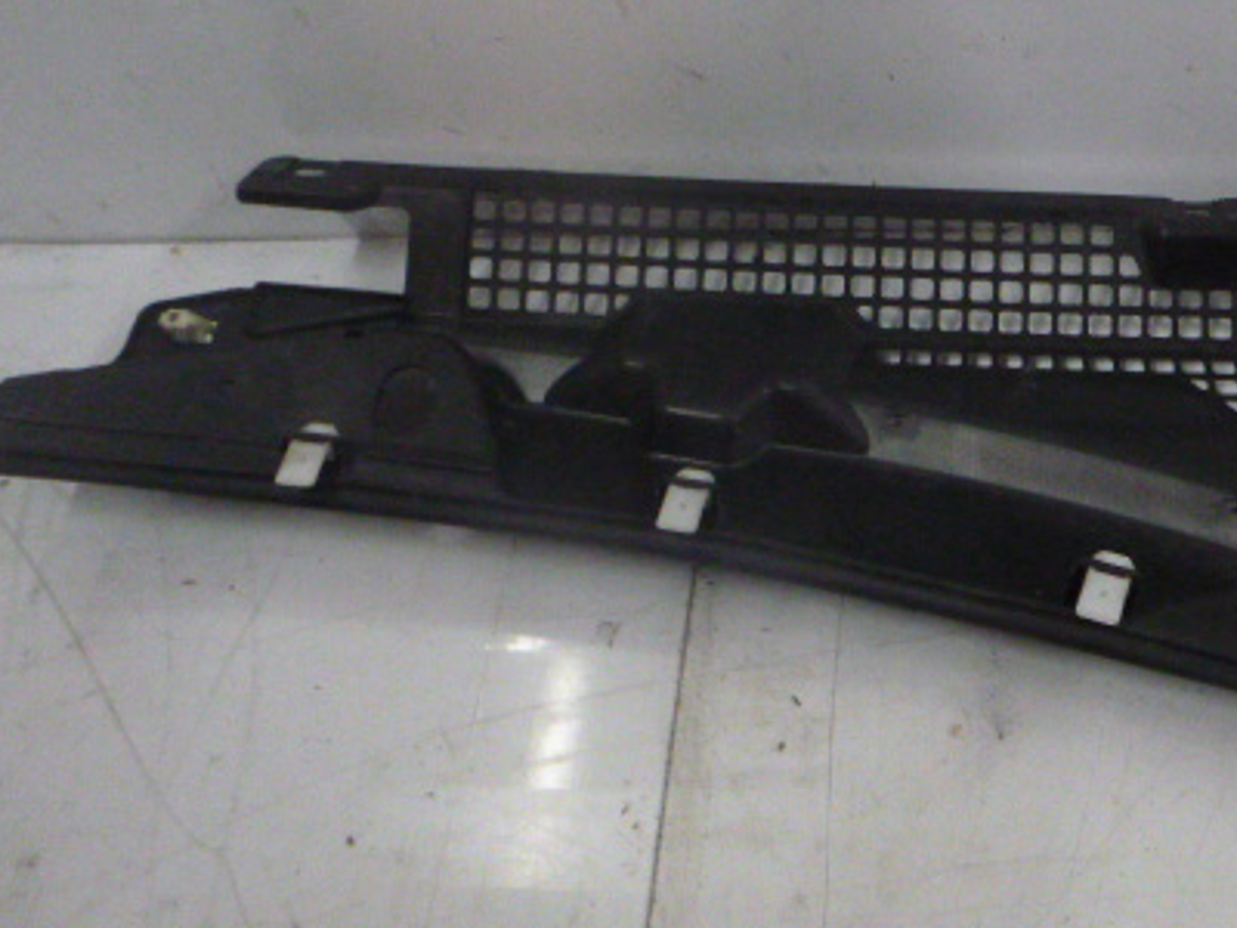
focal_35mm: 40
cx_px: 888
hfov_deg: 45.6
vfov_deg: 35.2
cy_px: 232
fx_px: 1429
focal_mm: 4.5
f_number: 3.9
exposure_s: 1/30
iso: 800
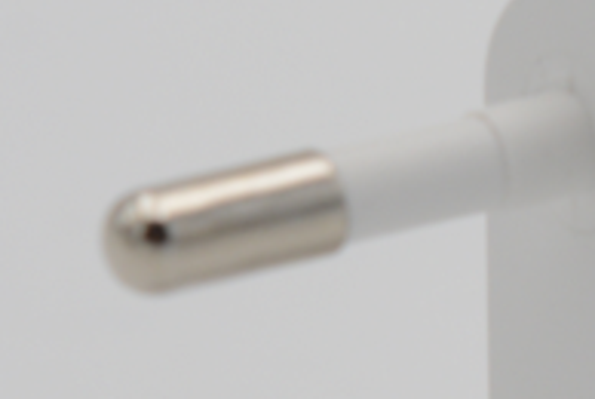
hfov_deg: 4.7
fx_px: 7028
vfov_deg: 3.2
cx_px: 1383
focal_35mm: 425
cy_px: 259
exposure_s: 1/50
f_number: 9
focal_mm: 55
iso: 200
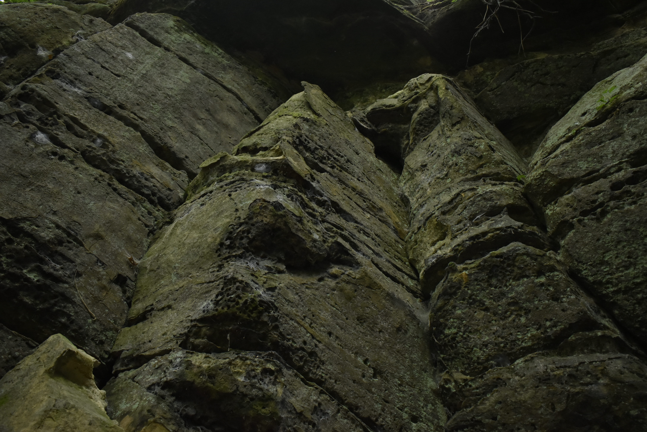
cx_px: 324
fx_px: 593
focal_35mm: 33
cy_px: 216
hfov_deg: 57.2
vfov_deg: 40.0
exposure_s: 1/200
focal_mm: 22
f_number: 4.5
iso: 1600
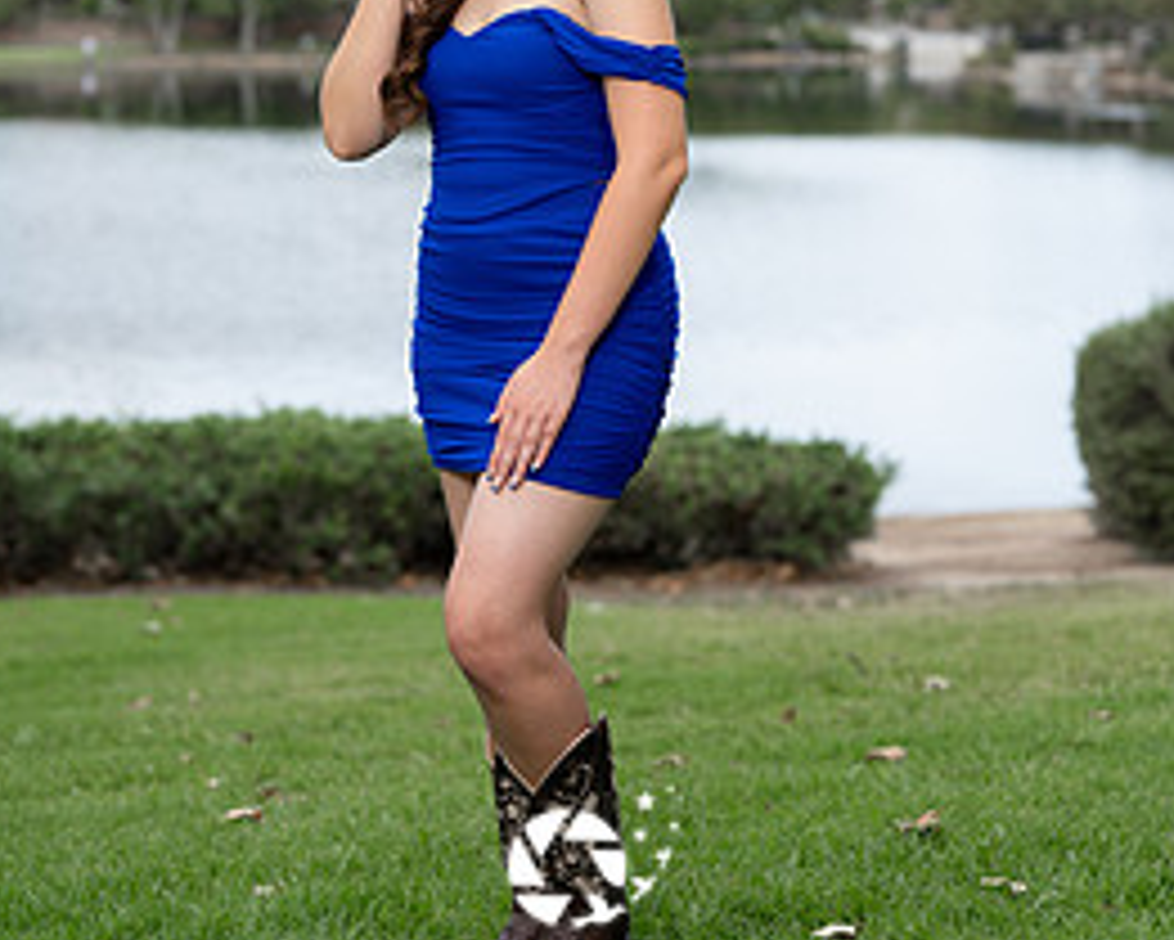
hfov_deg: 23.6
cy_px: 117
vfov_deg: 18.7
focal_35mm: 81
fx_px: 2815
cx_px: 576
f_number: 2.5
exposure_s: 1/640
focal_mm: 50
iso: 64
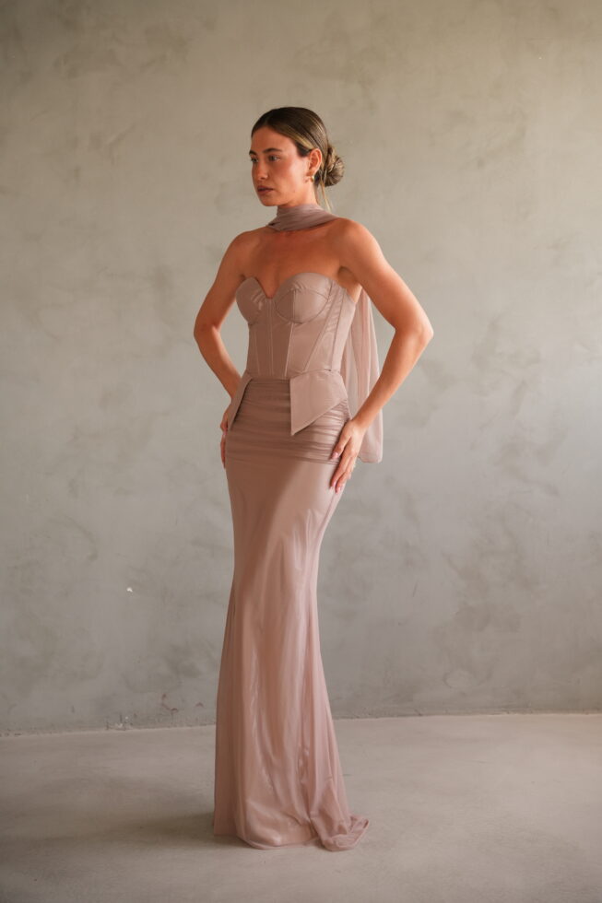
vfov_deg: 28.8
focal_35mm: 70
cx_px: 301
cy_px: 452
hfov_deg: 19.4
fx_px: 1756
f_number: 4.5
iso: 500
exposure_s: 1/100
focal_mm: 70
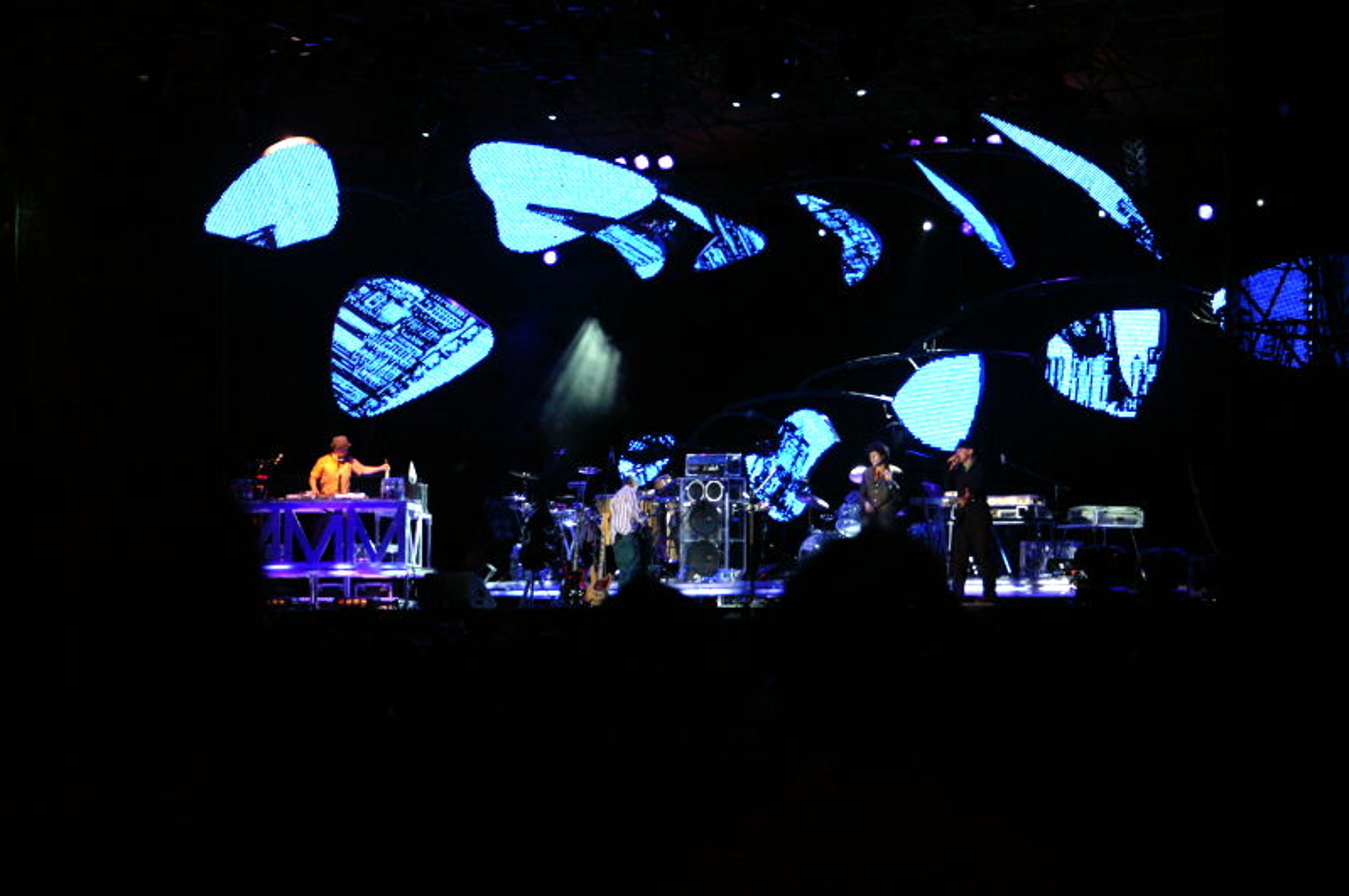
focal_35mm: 105
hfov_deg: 19.5
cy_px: 448
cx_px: 674
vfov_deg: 13.0
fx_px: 3930
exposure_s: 1/40
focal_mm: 70
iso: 1600
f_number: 5.6
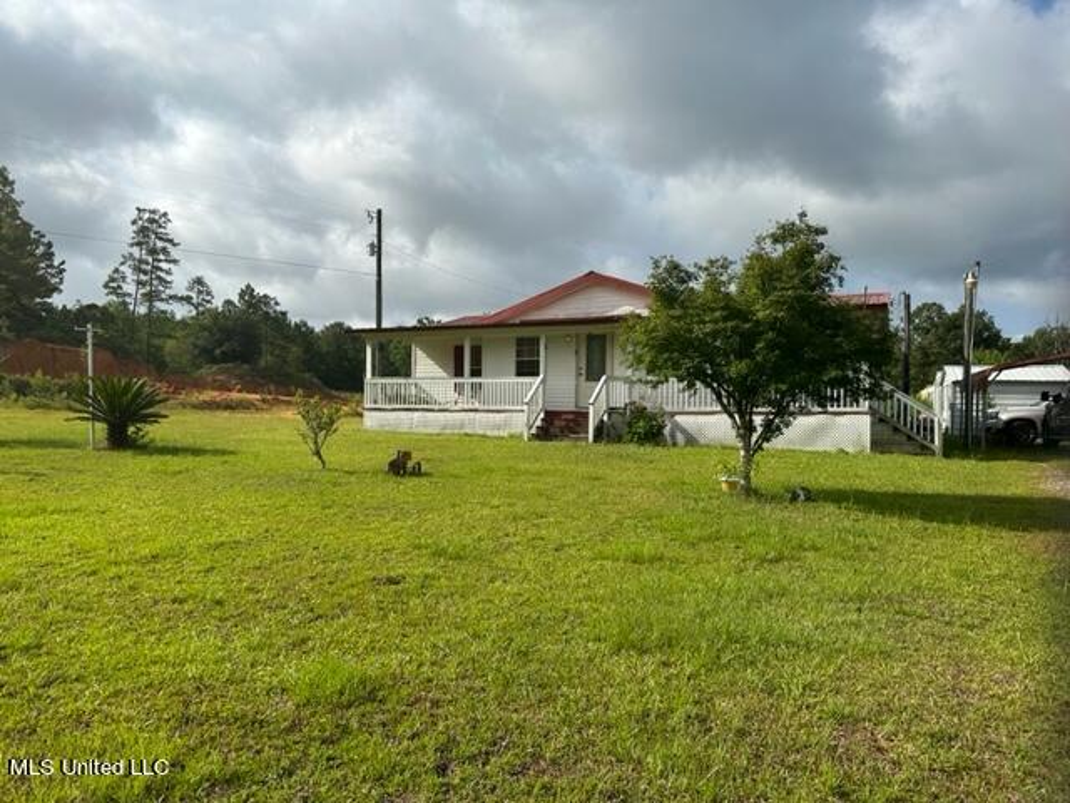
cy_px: 402
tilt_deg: +1.7
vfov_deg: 56.8
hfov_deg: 71.6
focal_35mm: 24
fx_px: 742
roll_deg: +0.0
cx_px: 535
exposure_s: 1/6211
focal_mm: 6.86
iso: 80
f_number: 1.78
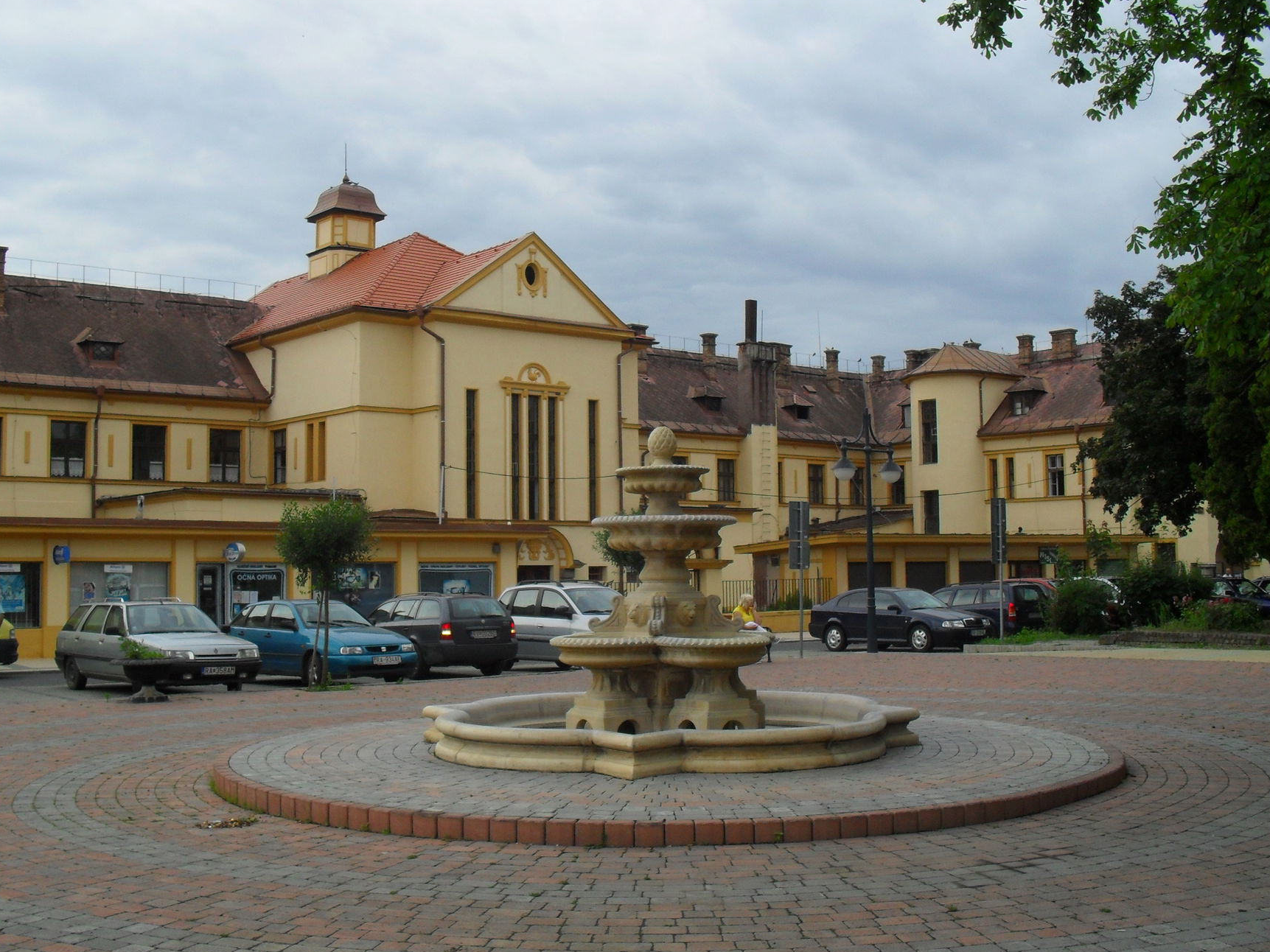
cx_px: 638
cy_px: 472
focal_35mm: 39
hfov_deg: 47.9
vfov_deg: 36.8
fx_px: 1431
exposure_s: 1/125
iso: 100
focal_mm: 6.3
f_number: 8.4
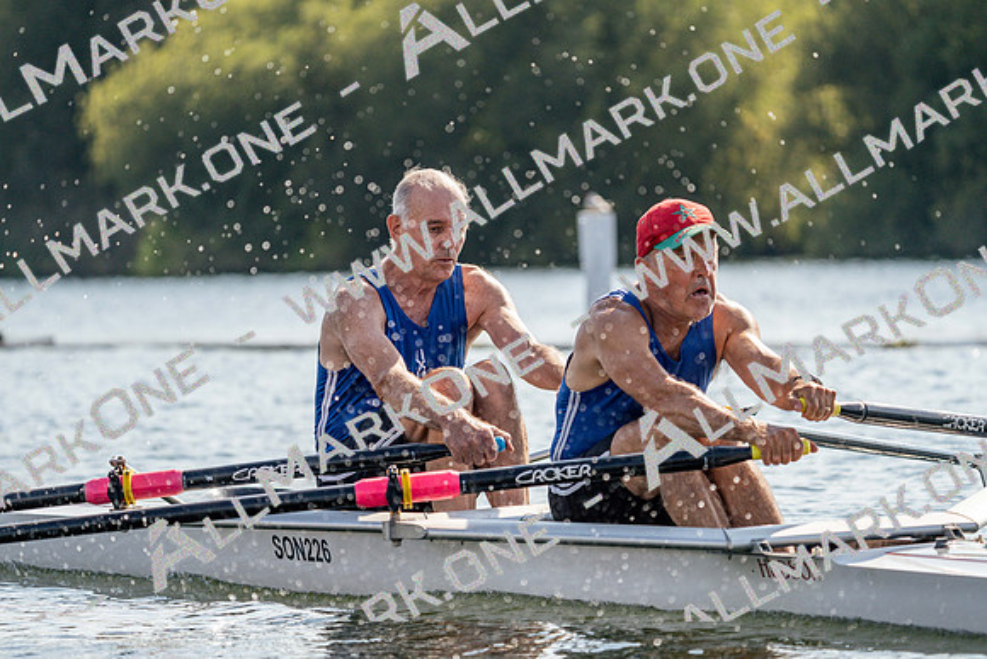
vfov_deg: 5.4
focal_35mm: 255
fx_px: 6993
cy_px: 330
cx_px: 494
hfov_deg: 8.1
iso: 320
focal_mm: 255
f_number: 5.6
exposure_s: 1/1600
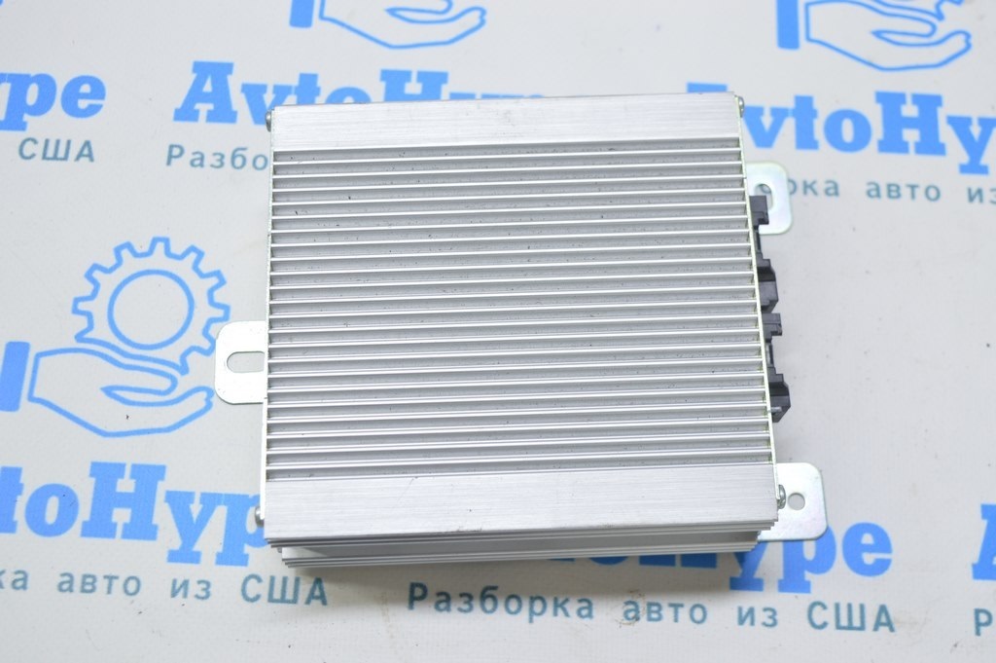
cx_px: 498
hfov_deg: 38.9
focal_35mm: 51
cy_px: 332
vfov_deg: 26.4
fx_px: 1410
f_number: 5.6
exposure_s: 1/20
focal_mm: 34
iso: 400
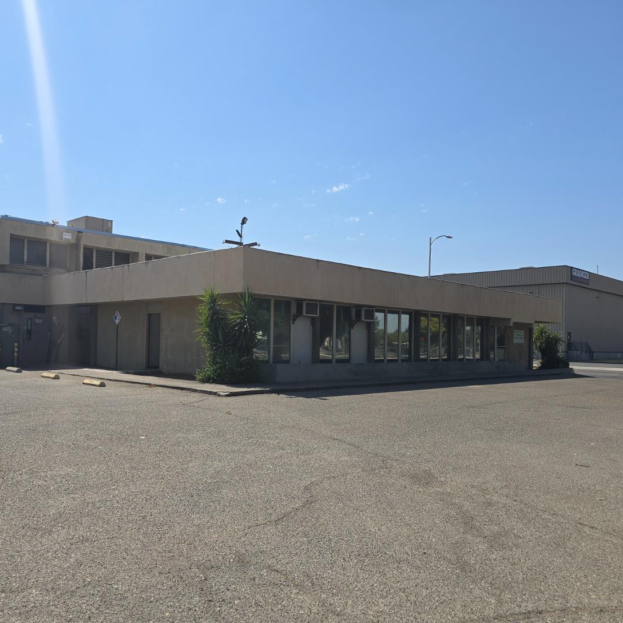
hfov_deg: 57.1
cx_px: 271
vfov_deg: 57.3
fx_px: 570
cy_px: 318
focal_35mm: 28
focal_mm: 6.3
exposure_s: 1/1248
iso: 12
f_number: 1.7
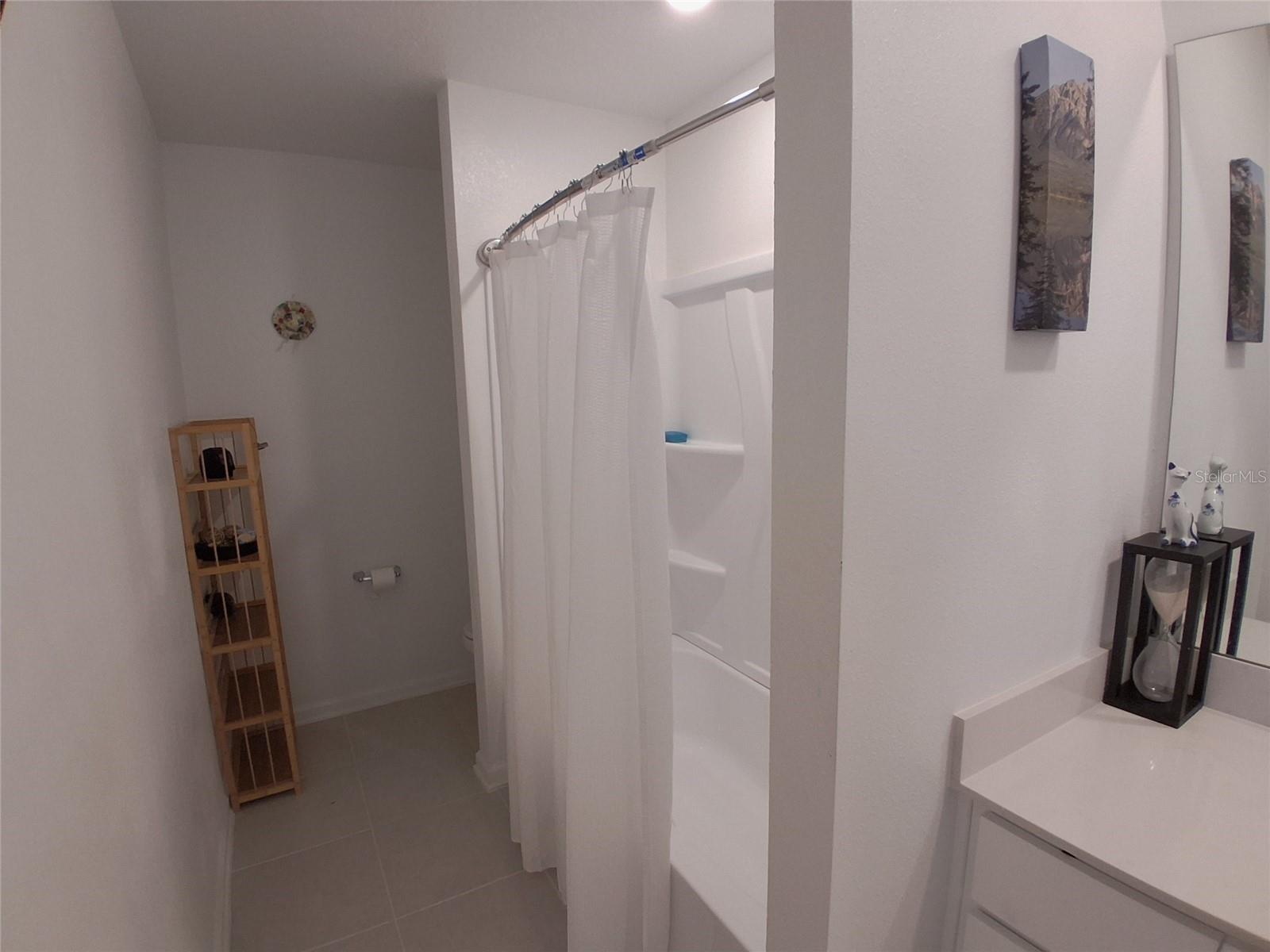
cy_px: 476
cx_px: 635
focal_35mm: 17
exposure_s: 1/60
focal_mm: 1.4
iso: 160
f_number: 2.2
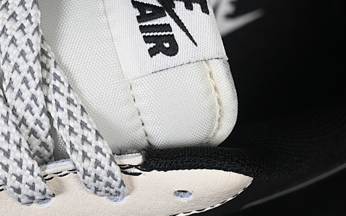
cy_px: 45
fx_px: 1349
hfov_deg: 14.6
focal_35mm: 143
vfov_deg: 9.2
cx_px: 115
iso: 160
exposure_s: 1/80
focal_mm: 50
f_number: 7.1
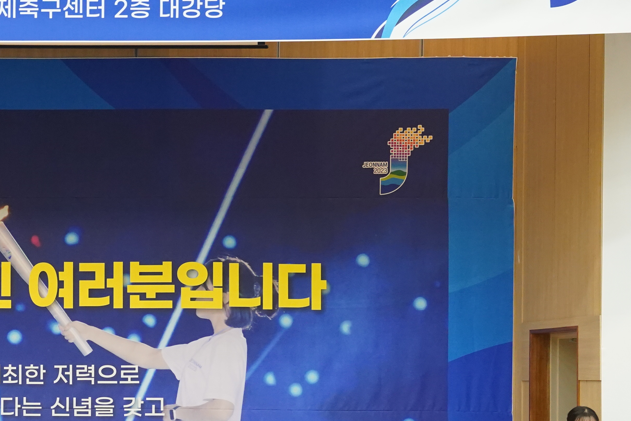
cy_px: 354
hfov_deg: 18.4
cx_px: -89
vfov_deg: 12.8
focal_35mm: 106
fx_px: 1858
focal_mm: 43
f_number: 5.6
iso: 3200
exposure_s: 1/160
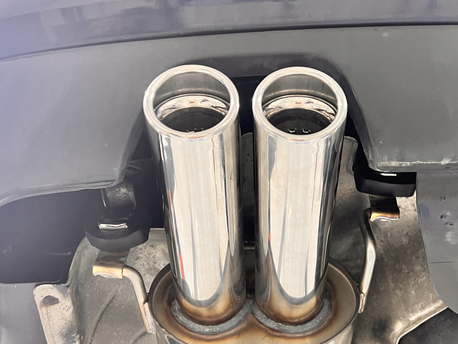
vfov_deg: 35.9
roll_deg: +1.8
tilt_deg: +44.5
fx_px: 529
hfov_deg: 46.6
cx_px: 271
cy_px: 196
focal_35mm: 40
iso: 160
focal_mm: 5.7
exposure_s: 1/50
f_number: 1.5
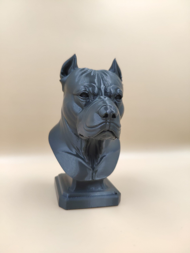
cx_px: 95
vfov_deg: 79.0
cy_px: 126
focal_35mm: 21
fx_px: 154
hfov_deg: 63.4
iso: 416
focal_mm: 4.22
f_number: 1.8
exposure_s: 1/100
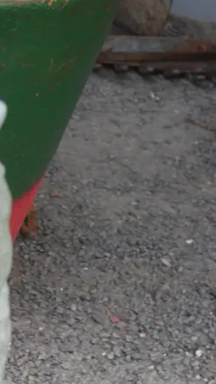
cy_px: 441
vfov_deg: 19.0
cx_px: -67
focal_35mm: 107
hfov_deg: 11.0
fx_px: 1091
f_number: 4.6
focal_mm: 21
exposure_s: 1/60
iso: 250
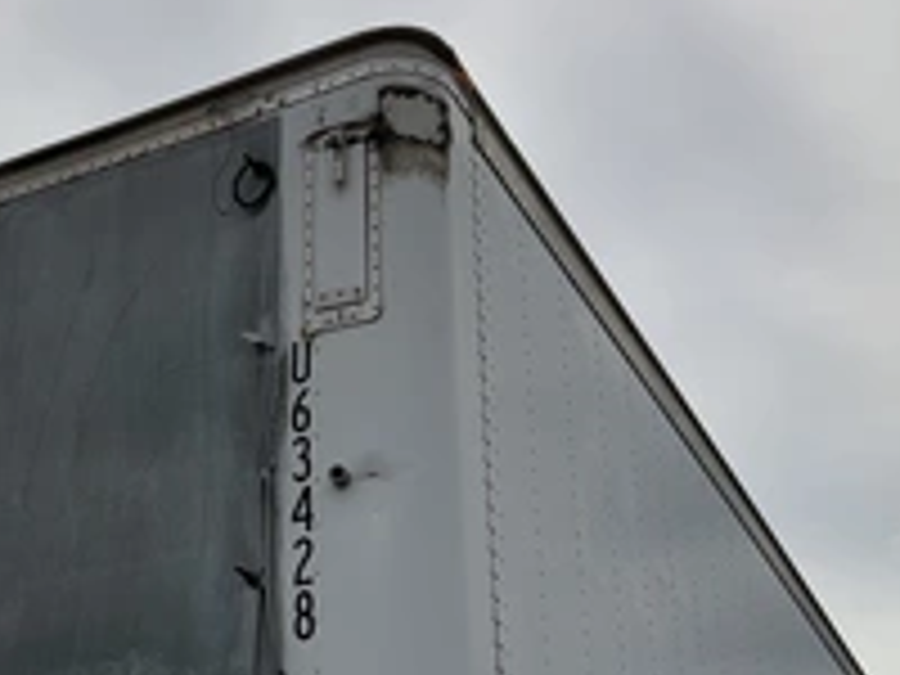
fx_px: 1508
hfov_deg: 31.5
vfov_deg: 25.1
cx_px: 72
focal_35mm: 58
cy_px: 459
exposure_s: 1/5263
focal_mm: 3
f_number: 1.8
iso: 25
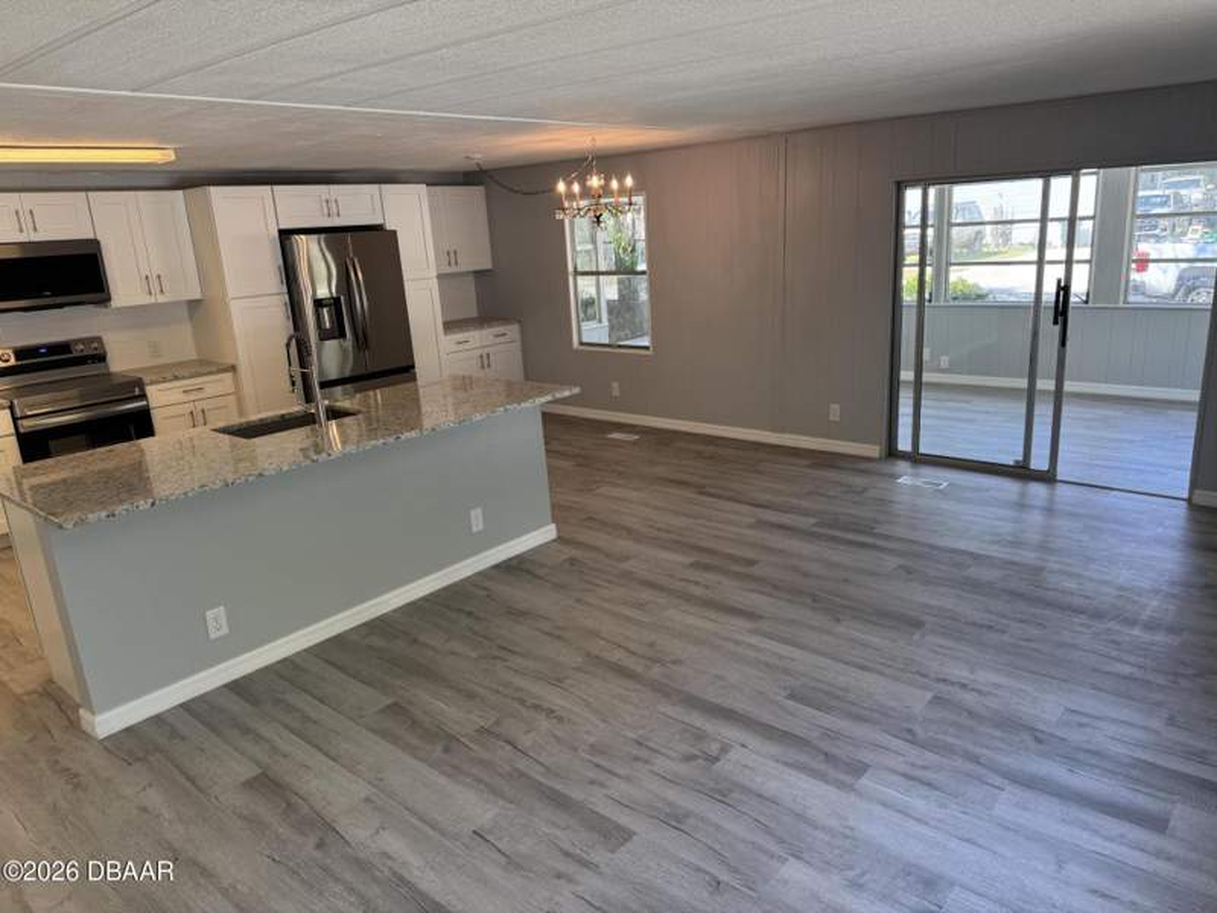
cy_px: 456
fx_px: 844
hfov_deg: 71.6
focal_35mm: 24
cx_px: 608
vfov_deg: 56.8
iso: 80
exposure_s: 1/158
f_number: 1.78
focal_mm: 6.76
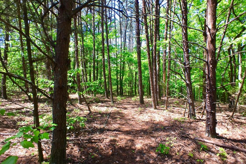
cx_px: 126
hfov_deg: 60.3
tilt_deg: -5.0
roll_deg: +0.3
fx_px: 212
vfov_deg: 42.3
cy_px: 85
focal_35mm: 31
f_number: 2.2
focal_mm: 4.15
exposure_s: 1/124
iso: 25
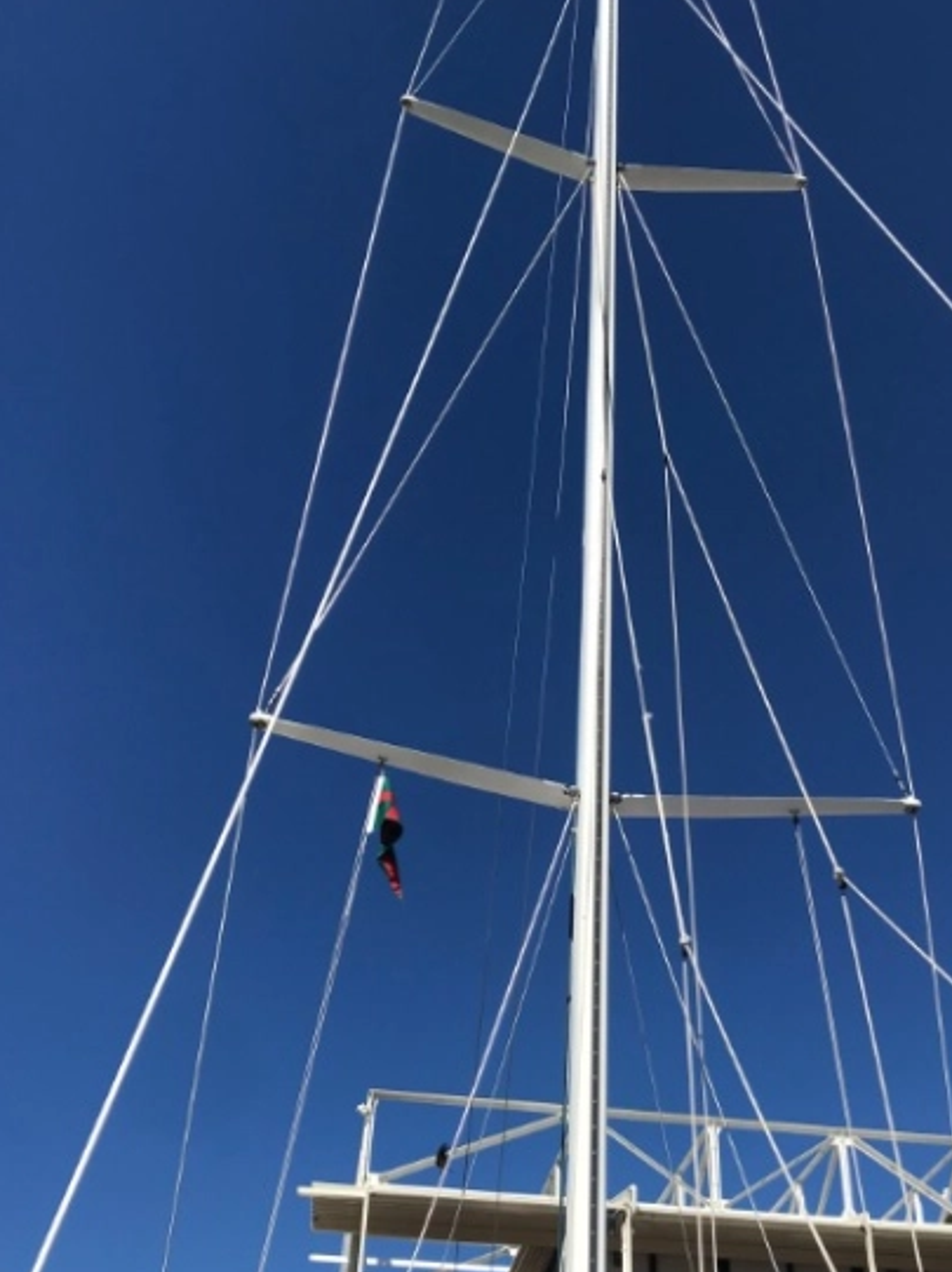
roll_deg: +0.2
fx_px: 1395
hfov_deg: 37.5
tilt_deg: +36.5
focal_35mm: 38
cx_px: 566
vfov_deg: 48.5
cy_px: 795
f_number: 1.8
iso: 20
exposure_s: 1/2817
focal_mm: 3.99
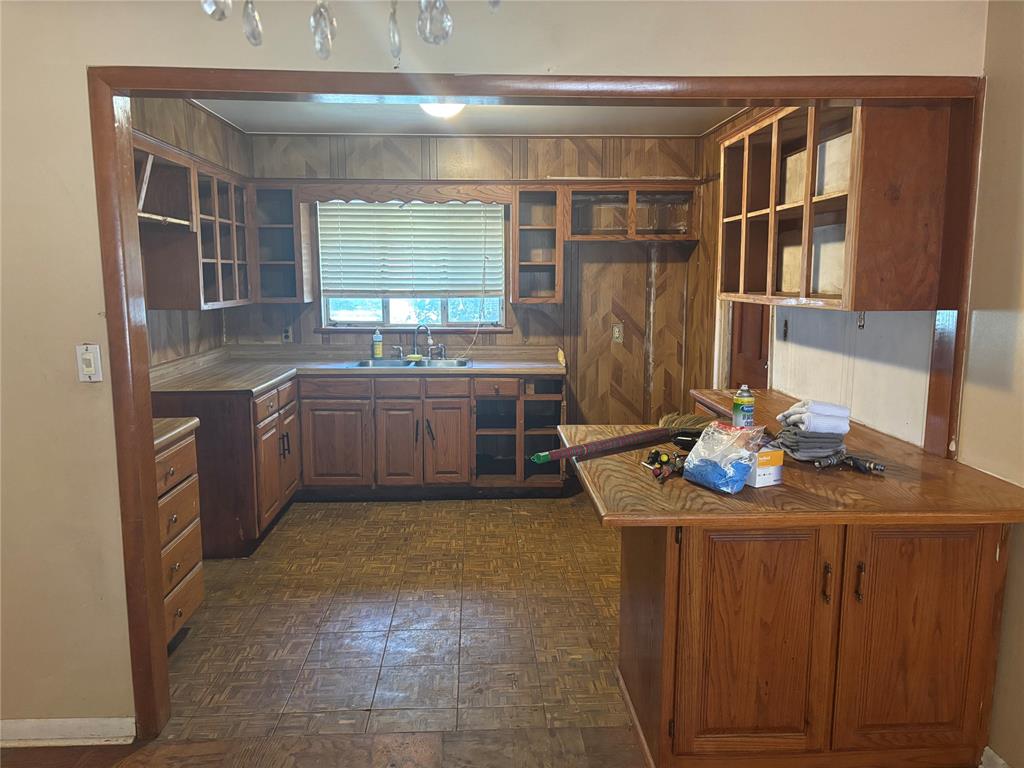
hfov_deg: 67.3
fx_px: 769
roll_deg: +0.4
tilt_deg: -8.1
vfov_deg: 53.1
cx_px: 512
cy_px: 384
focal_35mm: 26
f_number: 1.6
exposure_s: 1/40
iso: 500
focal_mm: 5.96
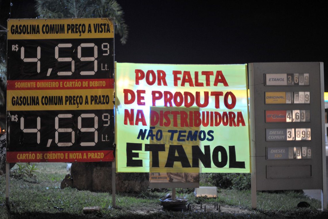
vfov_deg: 27.0
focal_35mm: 50
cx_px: 164
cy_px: 110
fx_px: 456
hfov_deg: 39.6
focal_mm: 50
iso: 1600
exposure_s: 1/125
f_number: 1.4
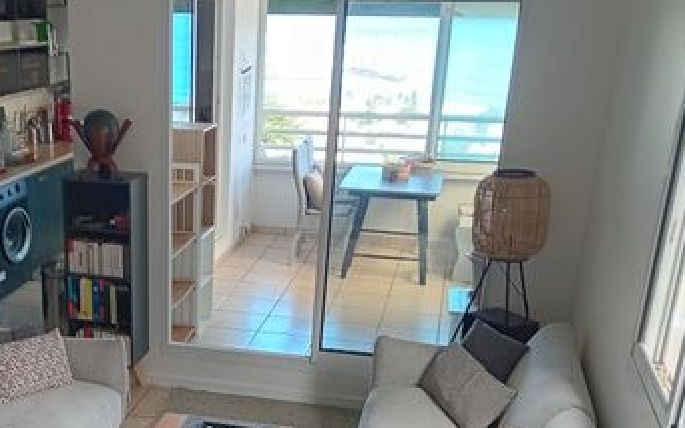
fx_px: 896
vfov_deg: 26.1
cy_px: 376
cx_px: 163
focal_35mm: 48
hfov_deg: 40.5
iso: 400
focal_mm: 3.98
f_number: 1.8
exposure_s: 1/33.3
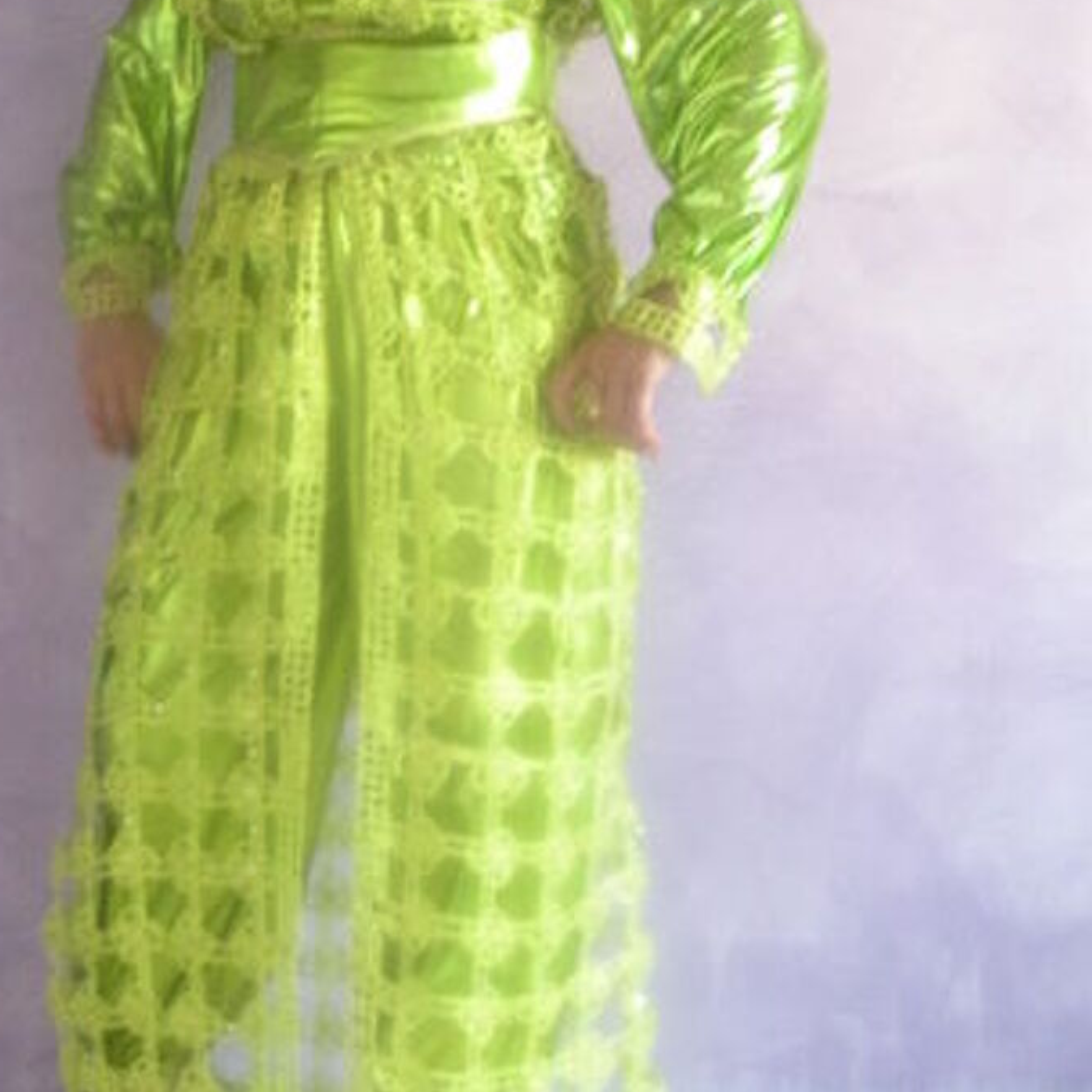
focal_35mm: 63
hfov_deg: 27.1
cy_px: 746
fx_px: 2248
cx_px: 347
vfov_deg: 27.1
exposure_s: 1/14.5
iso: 400
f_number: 3.5
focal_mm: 6.3
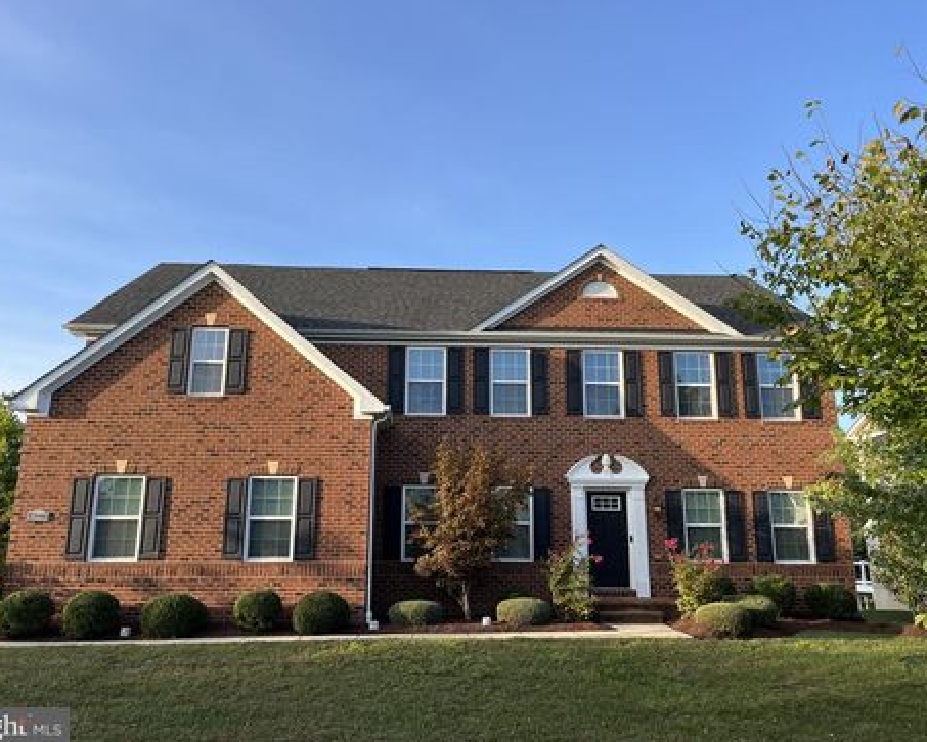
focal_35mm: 28
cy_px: 365
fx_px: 769
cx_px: 456
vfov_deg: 51.6
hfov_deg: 62.2
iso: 50
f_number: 1.6
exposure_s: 1/928
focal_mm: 5.1
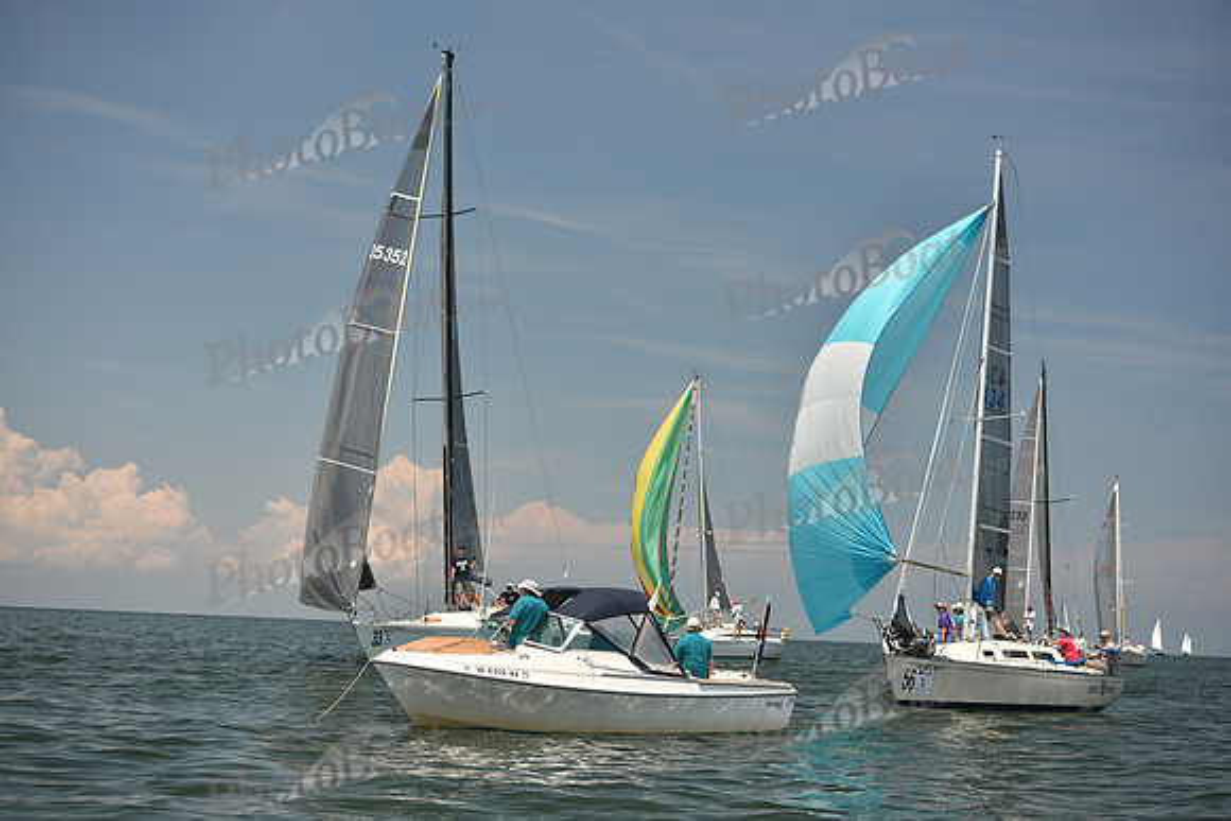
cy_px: 410
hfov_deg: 28.8
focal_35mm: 70
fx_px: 2394
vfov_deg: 19.5
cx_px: 616
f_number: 4
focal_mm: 70
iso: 320
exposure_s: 1/2000
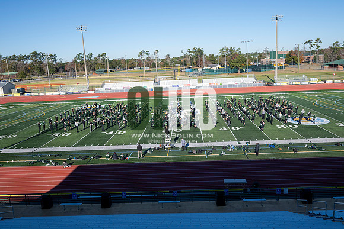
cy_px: 114
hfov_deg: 61.9
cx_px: 172
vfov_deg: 43.6
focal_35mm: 30
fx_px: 287
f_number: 4
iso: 250
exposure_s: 1/2000
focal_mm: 30
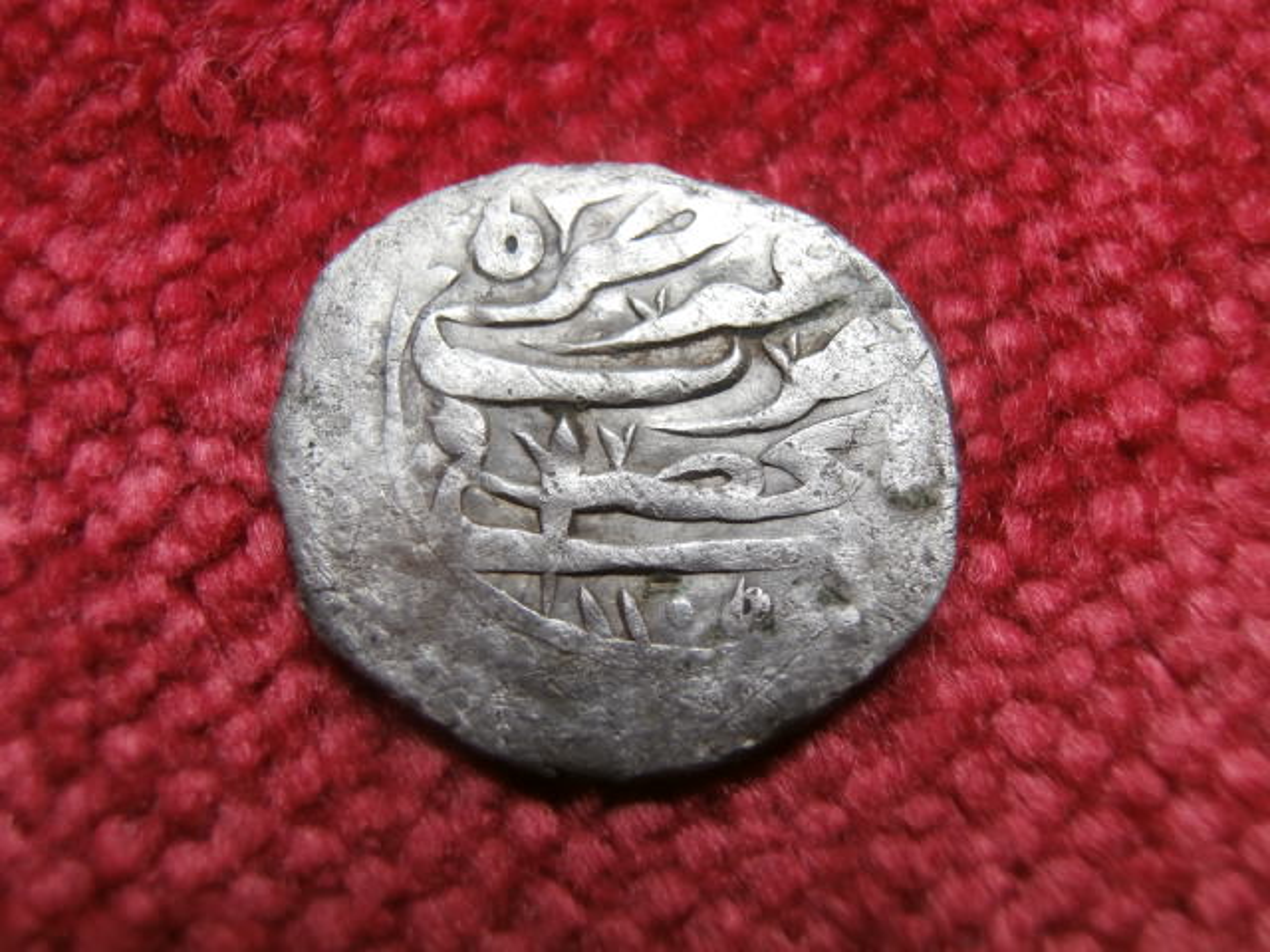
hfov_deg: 49.0
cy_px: 476
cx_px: 635
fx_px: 1394
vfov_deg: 37.7
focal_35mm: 38
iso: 100
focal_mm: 6.67
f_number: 3.9
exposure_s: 1/160
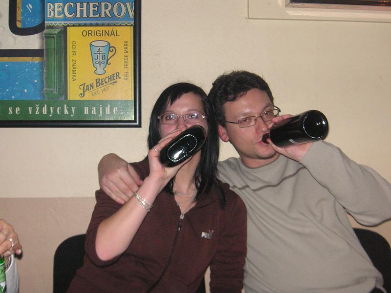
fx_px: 565
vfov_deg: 29.1
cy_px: 146
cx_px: 196
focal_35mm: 50
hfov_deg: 38.2
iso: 160
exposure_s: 1/45
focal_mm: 8.4
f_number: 3.4
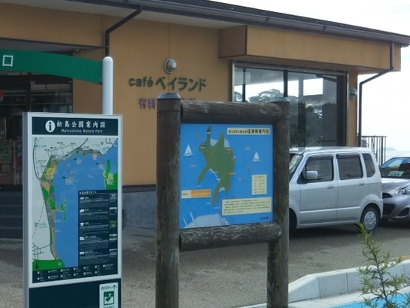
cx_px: 26
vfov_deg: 22.2
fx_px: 782
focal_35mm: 66
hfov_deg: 28.1
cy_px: 187
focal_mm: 4
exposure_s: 1/445
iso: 25
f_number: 2.2
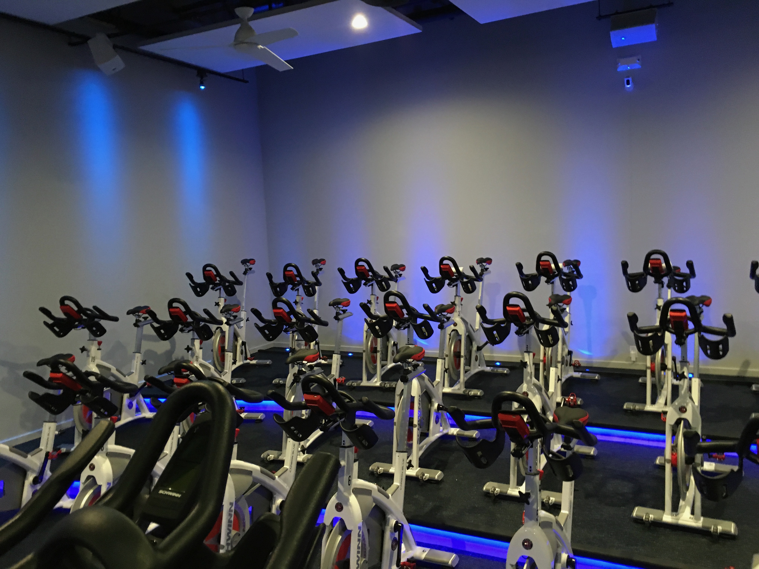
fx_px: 636
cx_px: 380
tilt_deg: -5.3
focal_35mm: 29
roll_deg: +3.1
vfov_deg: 48.2
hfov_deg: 61.7
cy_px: 284
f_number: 2.2
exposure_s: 1/20
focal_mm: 4.15
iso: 200
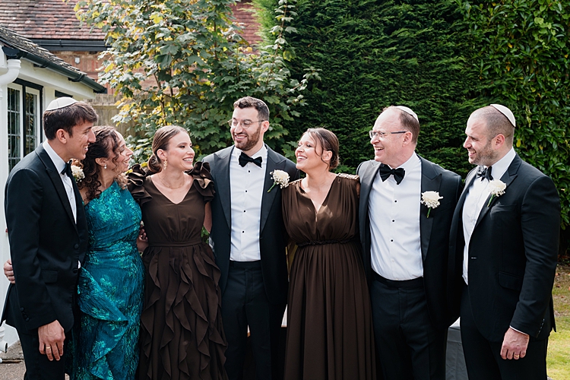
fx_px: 792
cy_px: 190
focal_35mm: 50
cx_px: 285
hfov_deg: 39.6
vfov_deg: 27.0
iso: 125
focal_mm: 50
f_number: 5.6
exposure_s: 1/250
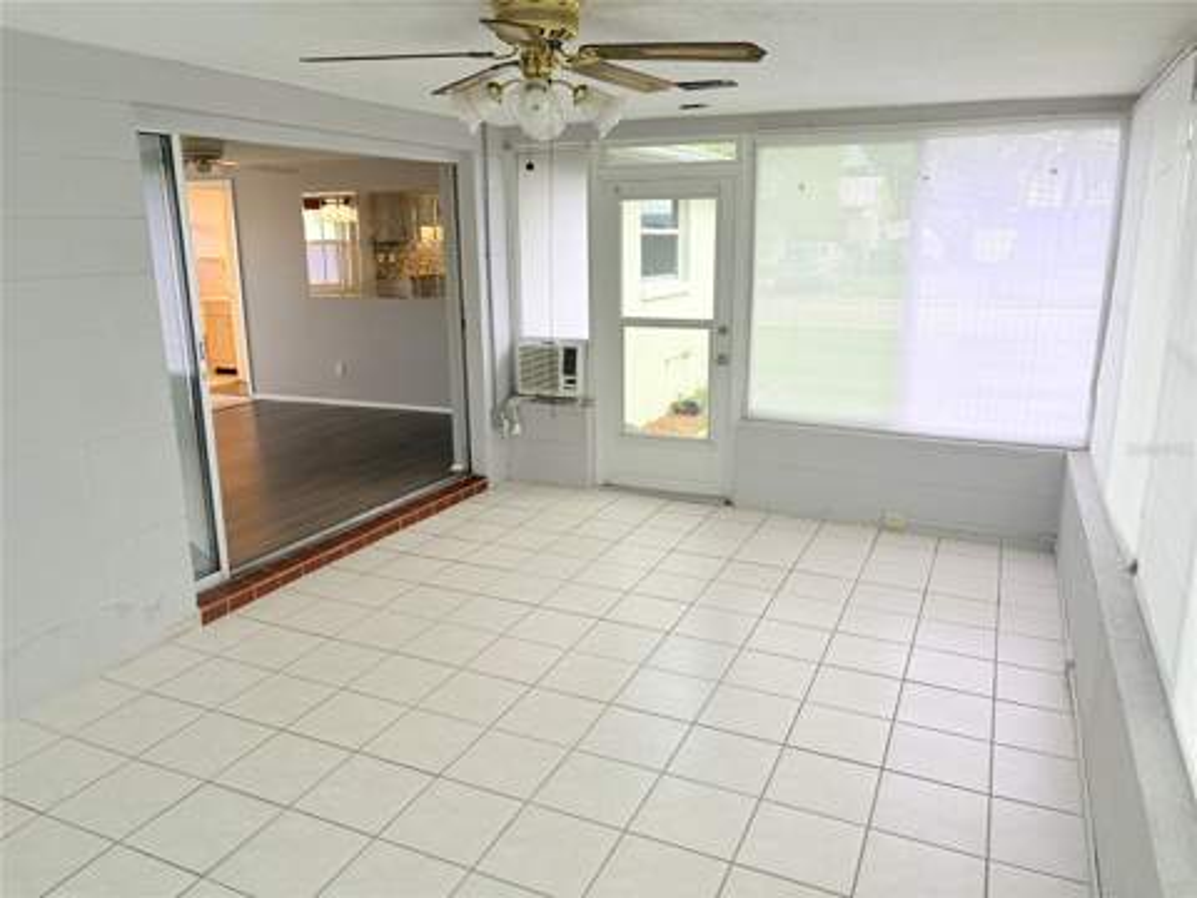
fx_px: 899
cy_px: 449
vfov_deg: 53.1
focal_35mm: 26
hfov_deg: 67.3
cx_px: 598
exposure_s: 1/120
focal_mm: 5.96
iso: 80
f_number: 1.6
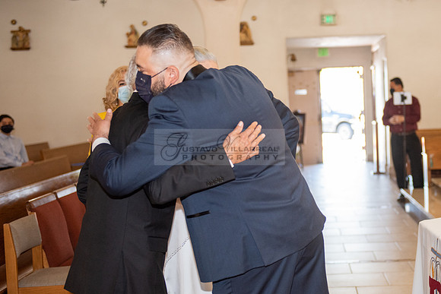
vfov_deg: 18.7
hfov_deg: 27.4
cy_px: 140
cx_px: 310
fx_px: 896
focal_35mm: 73
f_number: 2.8
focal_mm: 52
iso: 1000
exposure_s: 1/160
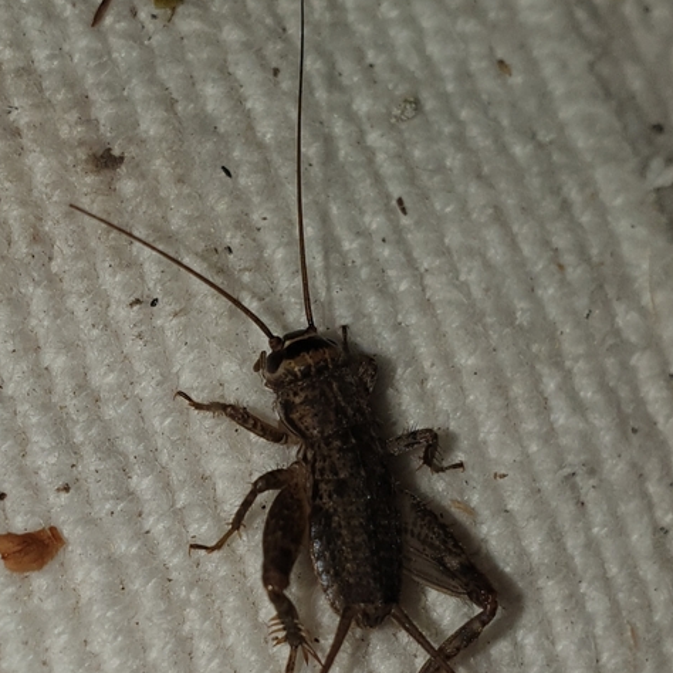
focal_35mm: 31
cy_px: 390
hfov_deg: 52.5
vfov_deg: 52.3
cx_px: 336
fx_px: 682
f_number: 2.4
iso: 50
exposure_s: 1/2825
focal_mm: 4.3
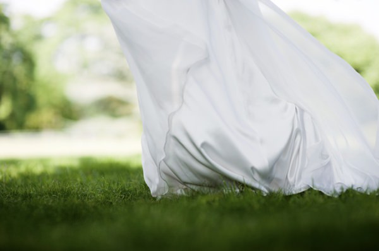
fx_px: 893
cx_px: 190
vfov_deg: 16.0
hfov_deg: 24.0
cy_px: 126
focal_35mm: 85
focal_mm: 85
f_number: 2
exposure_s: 1/1000
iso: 200
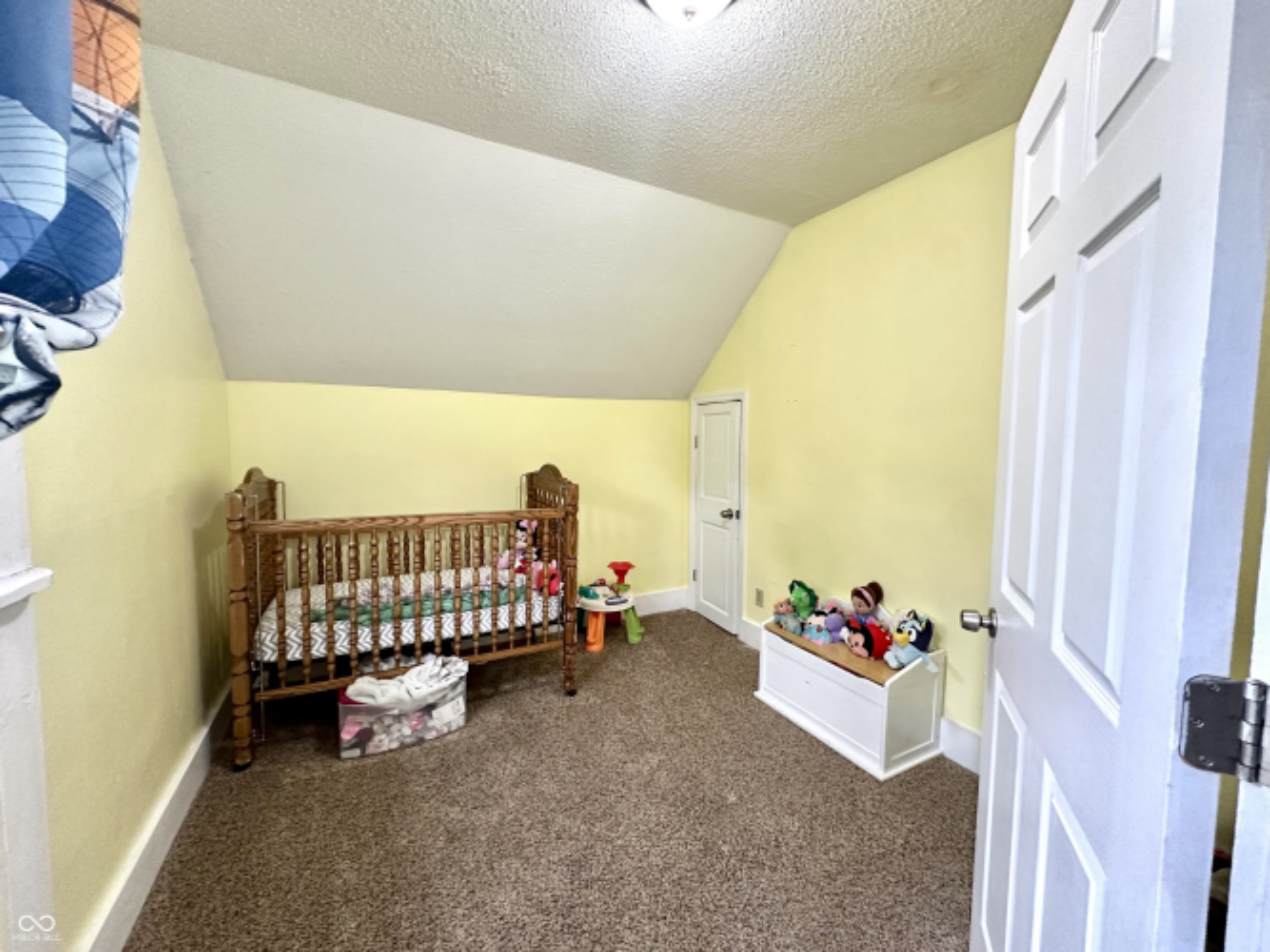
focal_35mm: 14
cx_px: 635
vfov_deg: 85.7
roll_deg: -0.9
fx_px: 514
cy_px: 476
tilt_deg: -4.6
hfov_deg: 102.1
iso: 320
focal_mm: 2.22
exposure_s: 1/60
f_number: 2.2
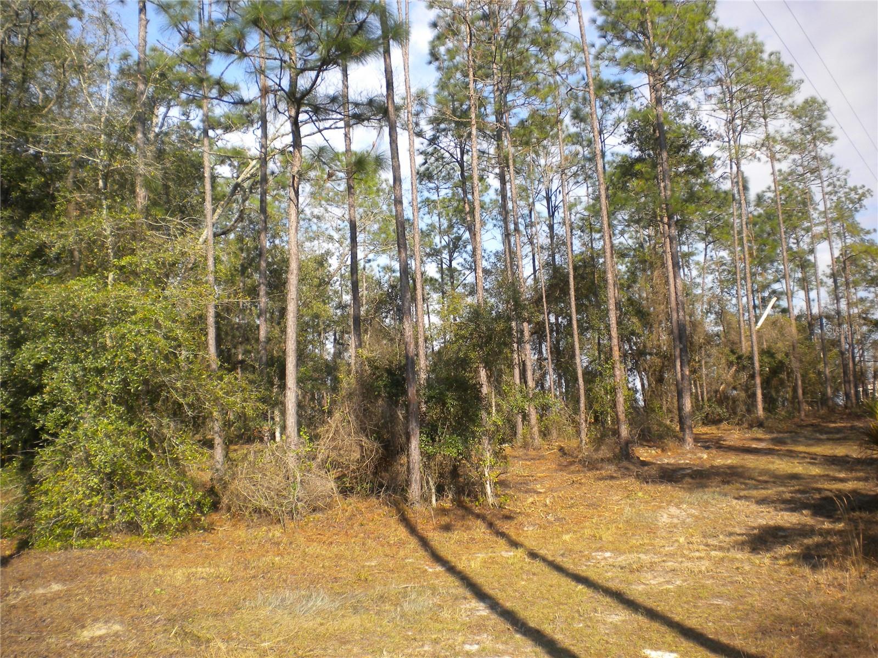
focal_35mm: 35
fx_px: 888
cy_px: 329
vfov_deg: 40.7
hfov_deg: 52.6
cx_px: 439
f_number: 4.6
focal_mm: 6.3
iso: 80
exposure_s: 1/320
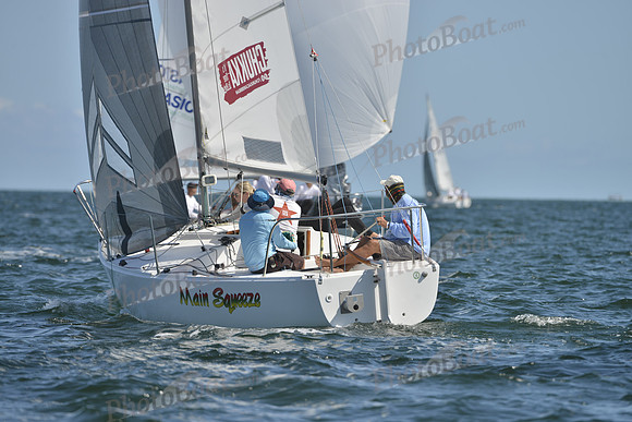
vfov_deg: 4.6
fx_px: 5268
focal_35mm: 300
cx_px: 316
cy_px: 211
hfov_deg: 6.9
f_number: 7.1
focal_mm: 300
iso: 200
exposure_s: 1/1000
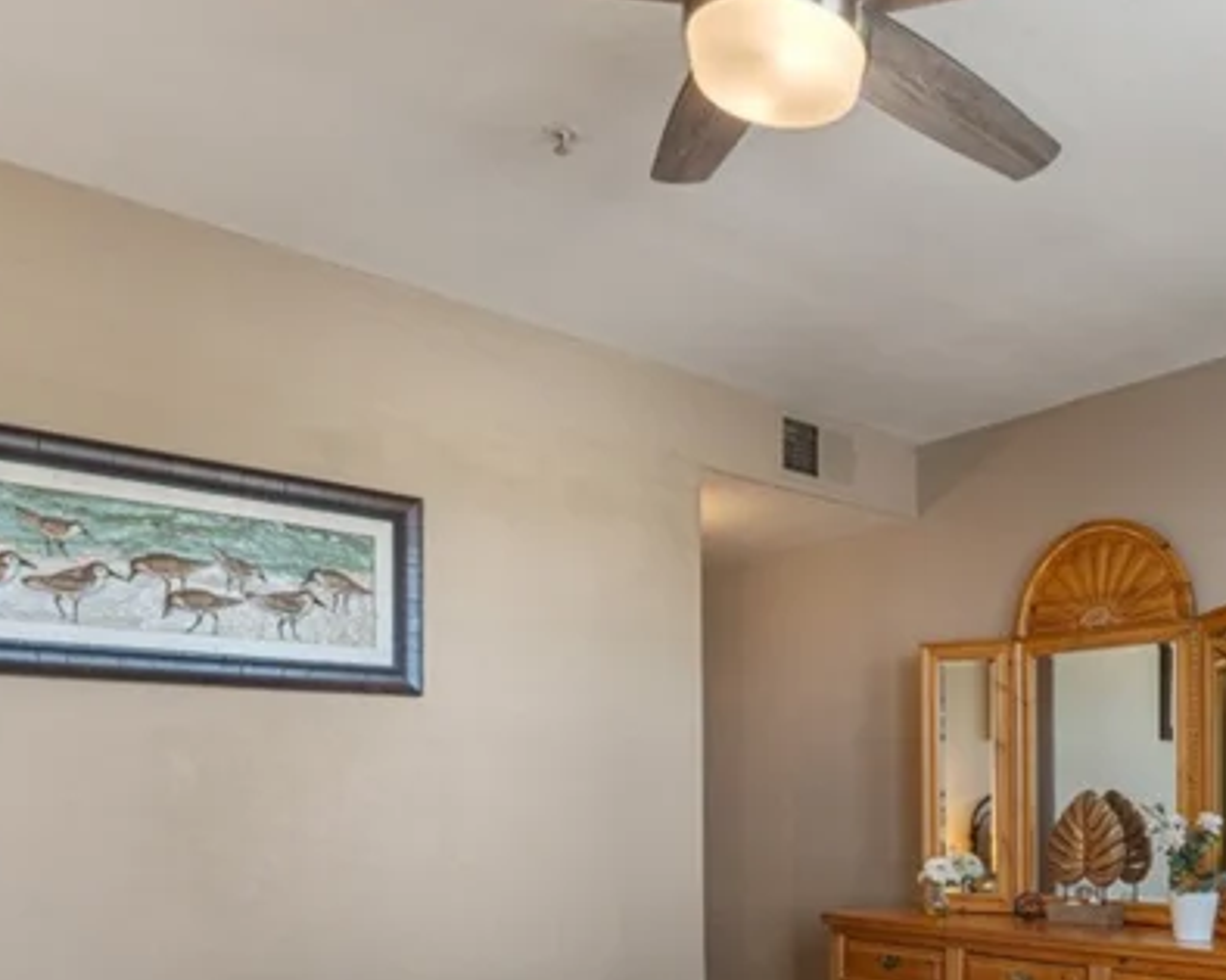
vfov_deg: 43.3
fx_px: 1161
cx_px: 962
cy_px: 806
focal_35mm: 32
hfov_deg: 52.5
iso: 800
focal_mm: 16
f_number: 9
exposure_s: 1/8
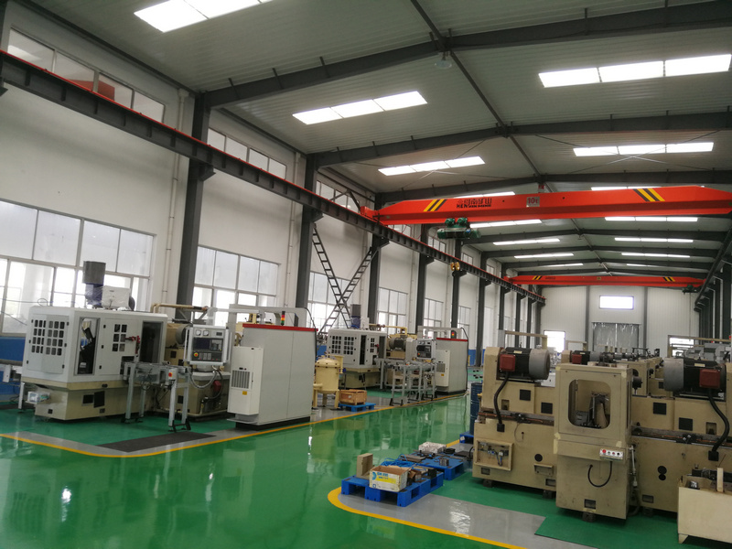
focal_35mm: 27
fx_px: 571
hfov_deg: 65.3
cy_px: 274
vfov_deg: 51.4
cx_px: 366
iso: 100
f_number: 2.2
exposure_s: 1/50
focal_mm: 3.95
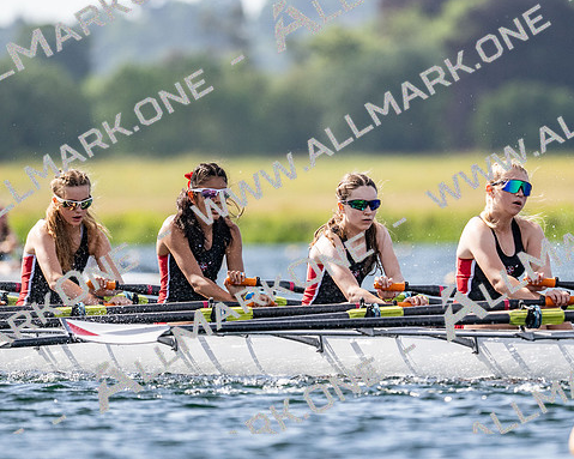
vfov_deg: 2.3
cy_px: 229
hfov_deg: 2.8
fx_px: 11567
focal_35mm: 681
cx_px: 338
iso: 280
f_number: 4.5
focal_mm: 400
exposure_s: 1/2500
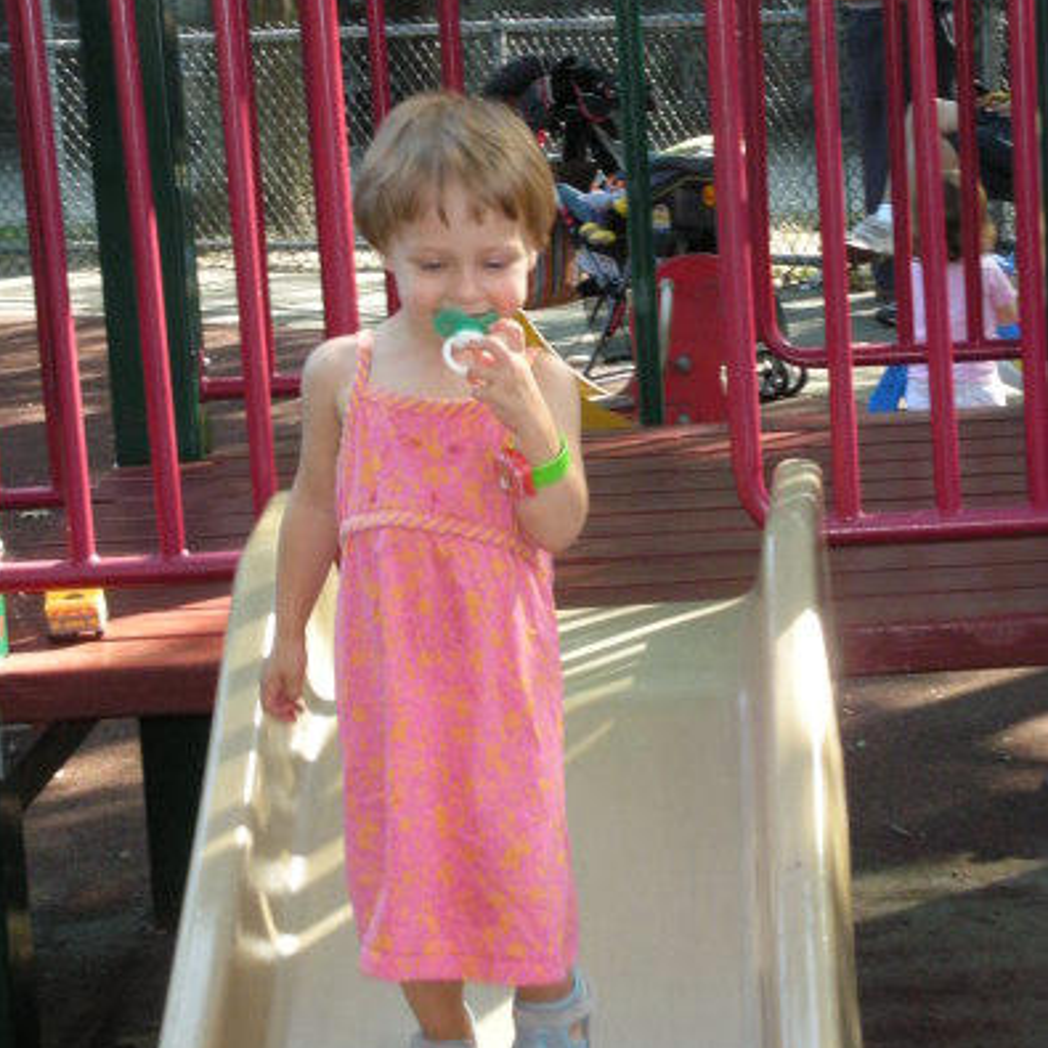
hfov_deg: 17.1
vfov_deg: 17.1
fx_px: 3494
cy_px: 491
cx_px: 523
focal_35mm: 102
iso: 207
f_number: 4.5
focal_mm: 14.3
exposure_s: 1/120
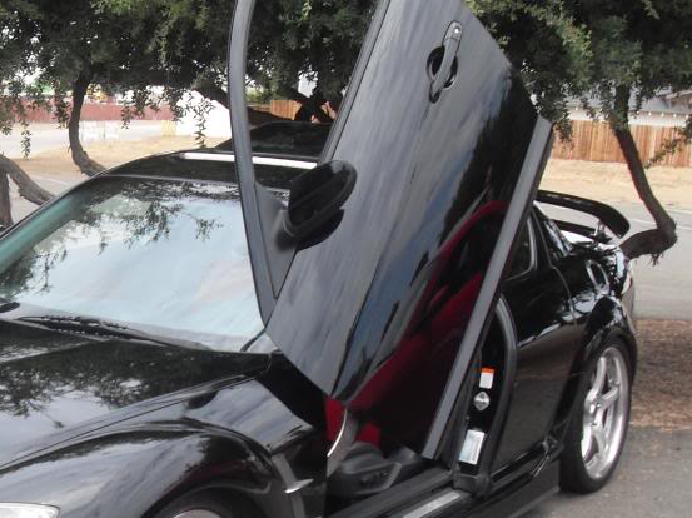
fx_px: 1259
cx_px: 131
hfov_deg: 30.0
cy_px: 360
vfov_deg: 23.1
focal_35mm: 63
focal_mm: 6.3
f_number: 7
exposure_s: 1/90
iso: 80
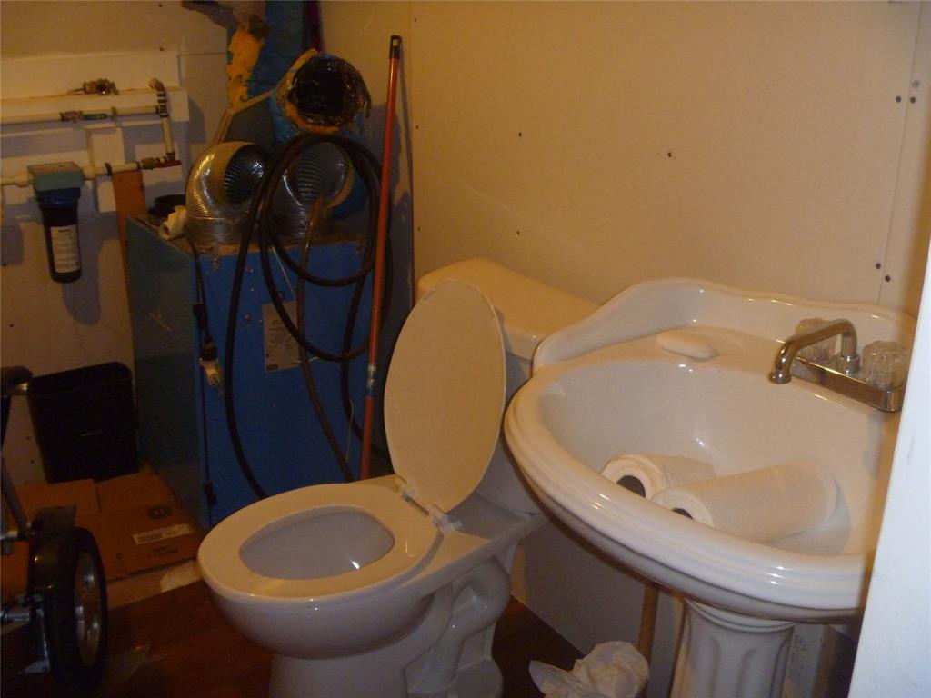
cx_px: 466
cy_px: 349
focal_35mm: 35
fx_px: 941
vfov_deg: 40.7
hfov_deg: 52.6
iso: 400
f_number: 3.5
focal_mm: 6.3
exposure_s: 1/30
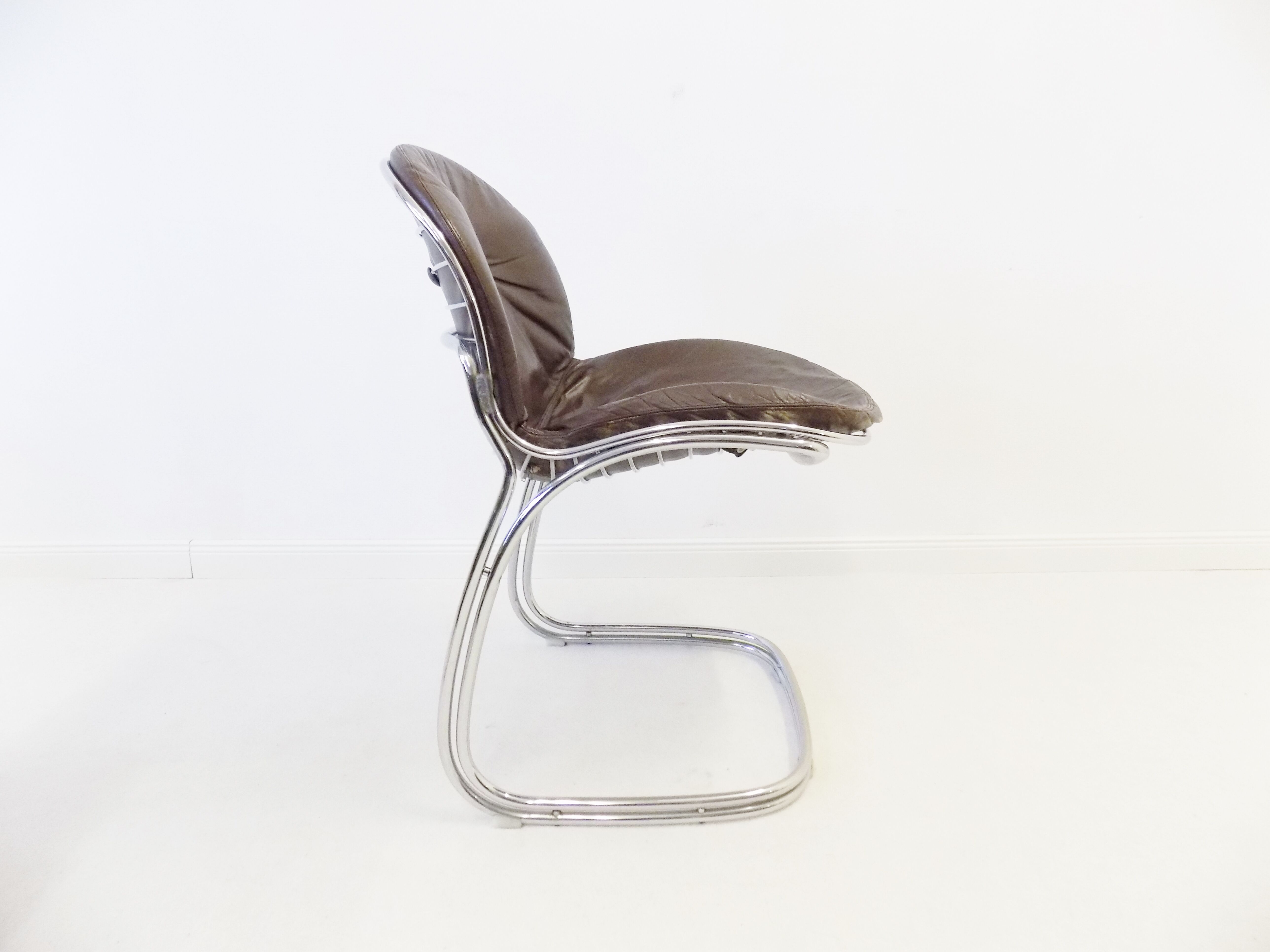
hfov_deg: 73.9
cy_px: 476
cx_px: 635
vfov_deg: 58.9
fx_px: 844
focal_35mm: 23
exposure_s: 1/20
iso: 400
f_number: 3.1
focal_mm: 4
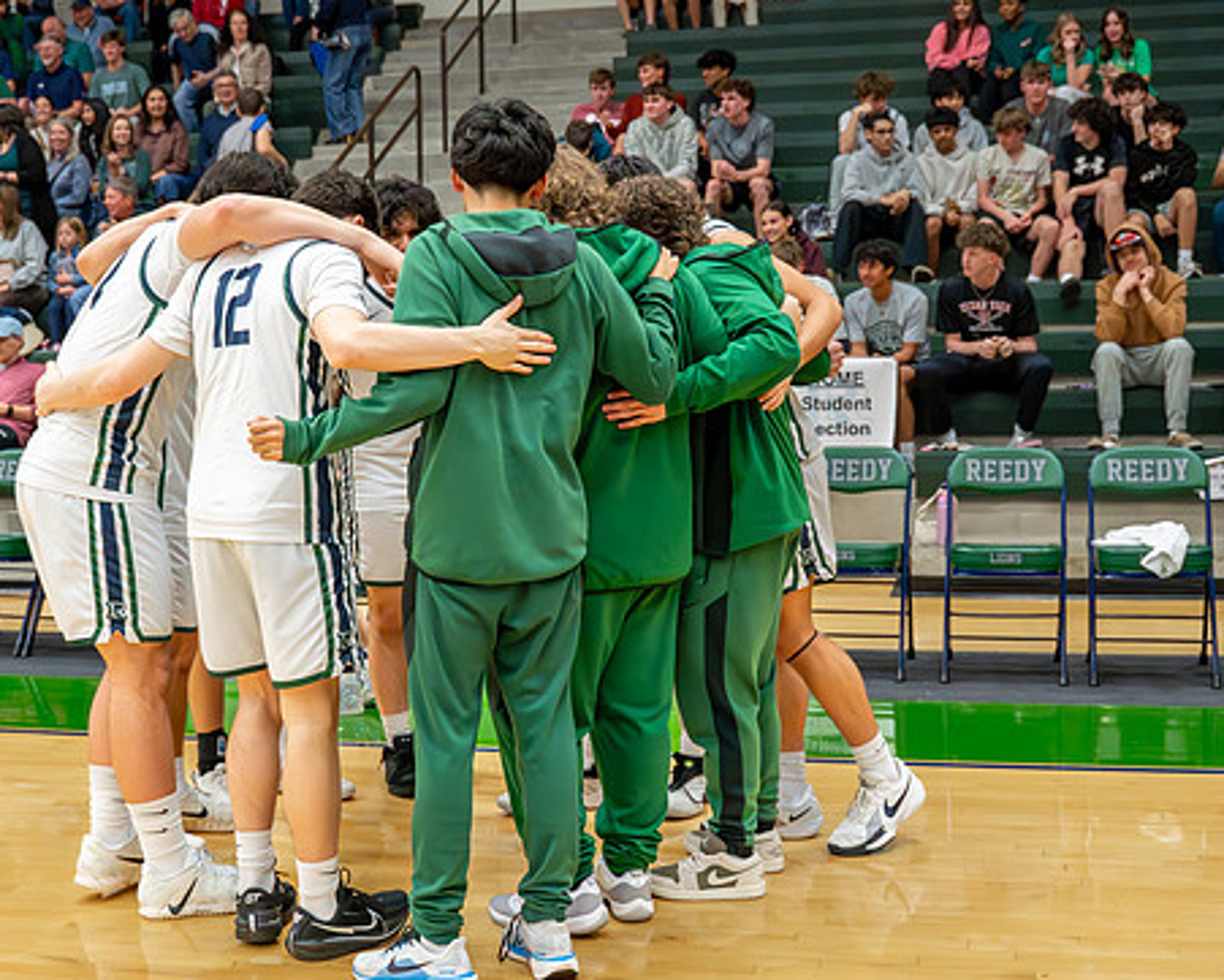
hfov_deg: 35.3
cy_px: 475
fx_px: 1920
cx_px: 513
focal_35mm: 53
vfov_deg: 28.6
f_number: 2.8
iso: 6400
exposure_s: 1/1000
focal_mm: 26.1
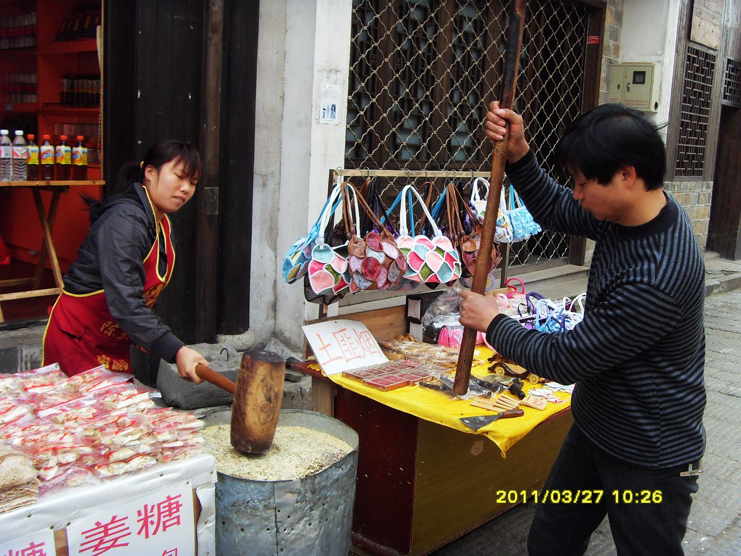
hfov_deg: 47.9
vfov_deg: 36.8
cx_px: 370
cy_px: 278
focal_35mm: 39
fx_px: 835
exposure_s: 1/180
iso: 80
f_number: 3.5
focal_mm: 6.6
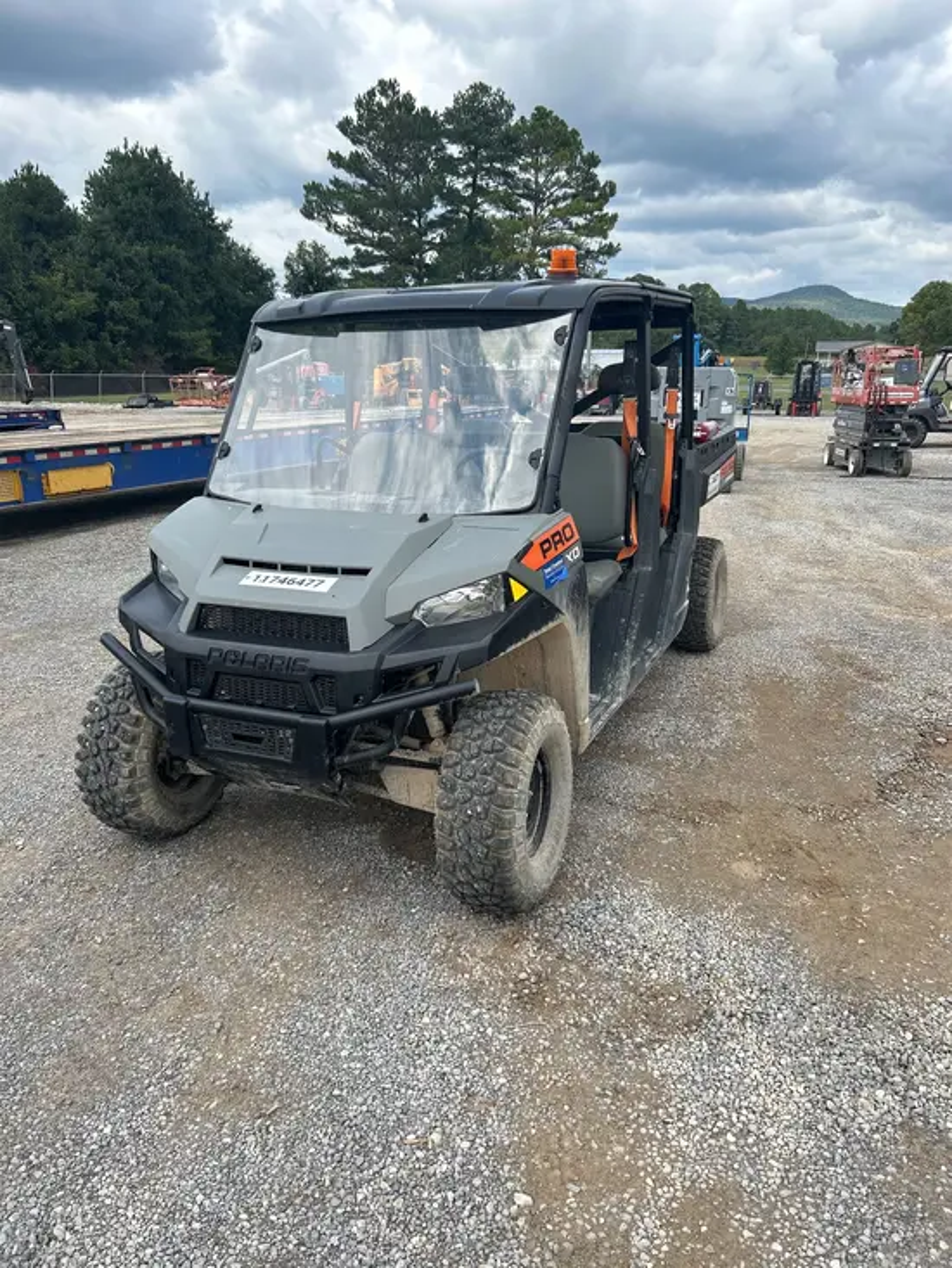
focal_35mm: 26
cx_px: 476
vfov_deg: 67.3
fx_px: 953
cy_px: 634
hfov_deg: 53.1
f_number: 1.5
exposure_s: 1/2208
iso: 50
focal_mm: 5.7
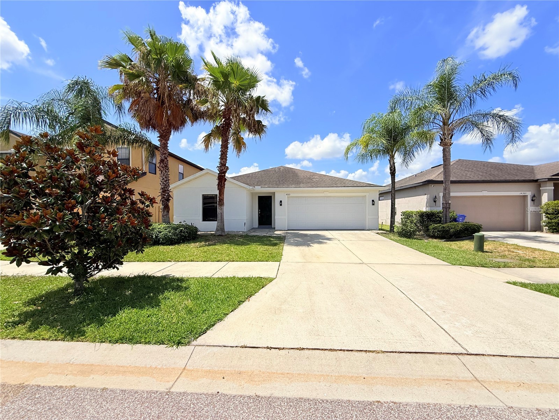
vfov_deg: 85.7
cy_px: 210
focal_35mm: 14
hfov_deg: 102.1
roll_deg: +0.5
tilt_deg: +0.8
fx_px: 226
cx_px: 280
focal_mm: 2.22
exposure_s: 1/3891
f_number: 2.2
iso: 50
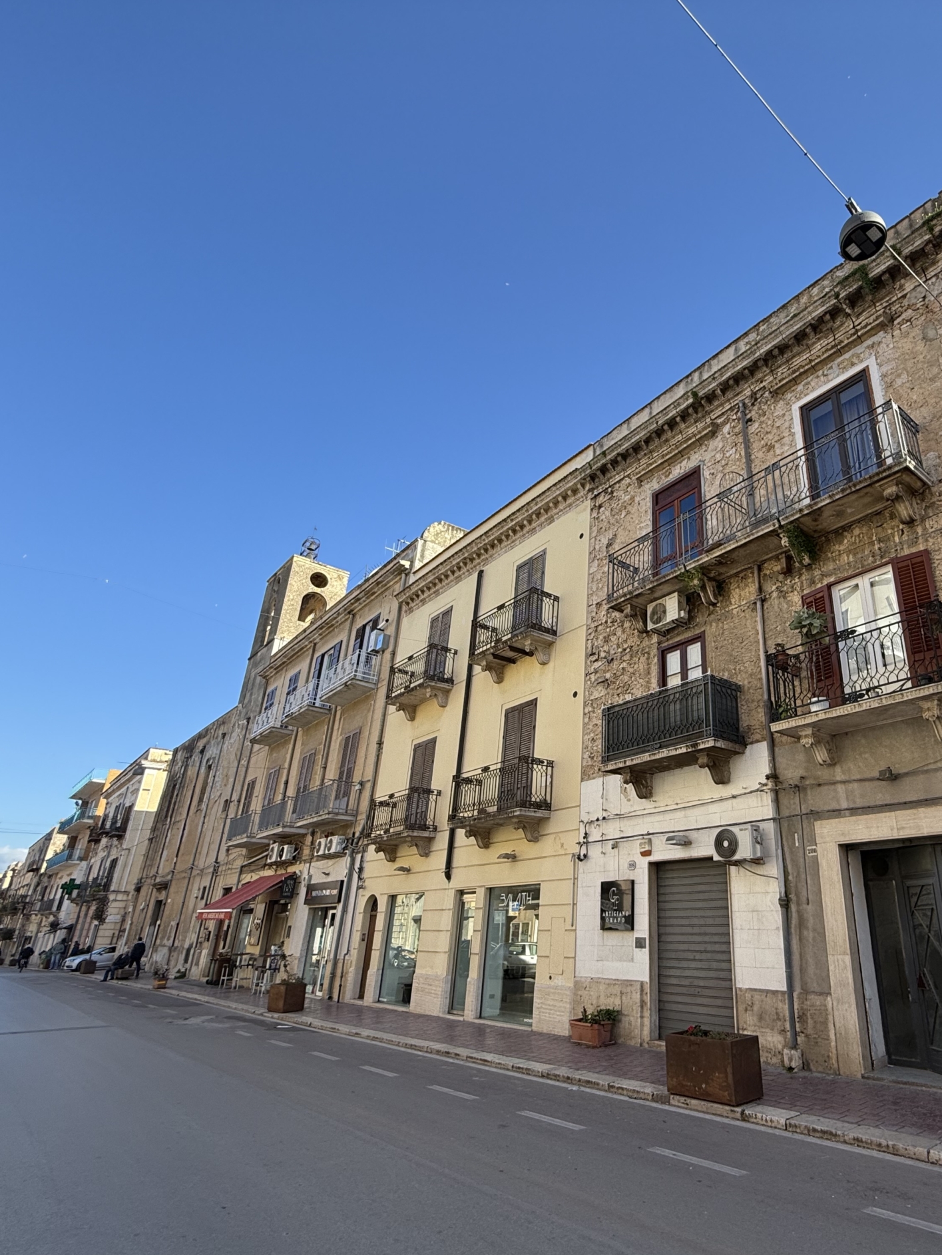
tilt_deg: +24.0
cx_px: 646
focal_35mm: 19
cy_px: 635
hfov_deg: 66.4
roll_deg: -0.2
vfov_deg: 84.7
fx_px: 689
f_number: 2.2
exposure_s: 1/644
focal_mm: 2.22
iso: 50
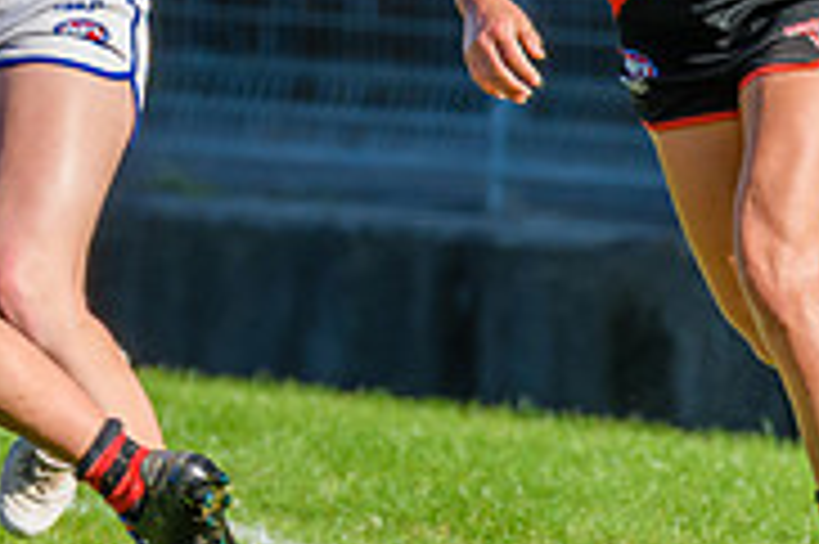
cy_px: 28
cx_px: -375
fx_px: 40389
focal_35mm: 1777
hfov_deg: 1.2
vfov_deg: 0.8
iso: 640
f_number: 7.1
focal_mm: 460
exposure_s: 1/1600
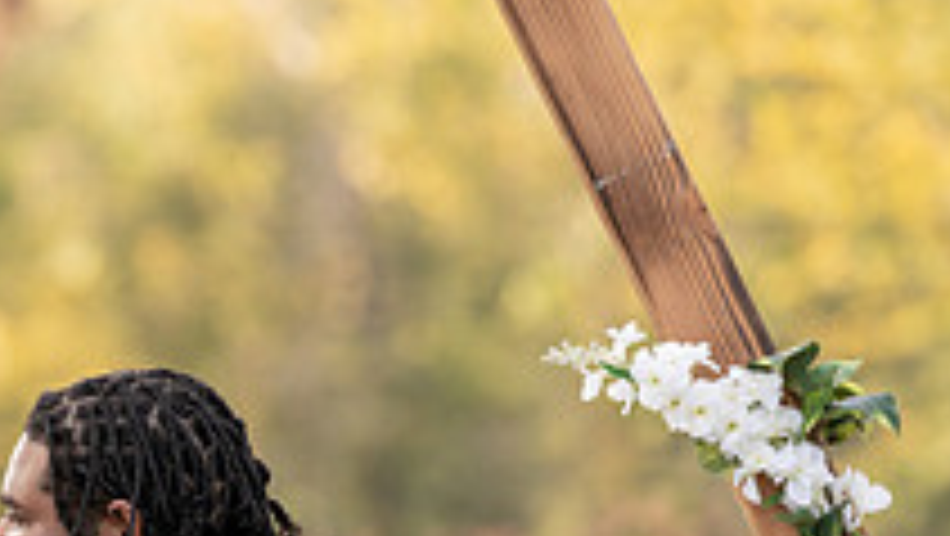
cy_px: 750
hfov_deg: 4.1
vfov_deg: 2.3
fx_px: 13082
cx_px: -230
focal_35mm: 519
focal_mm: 173
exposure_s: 1/160
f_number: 4
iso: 100
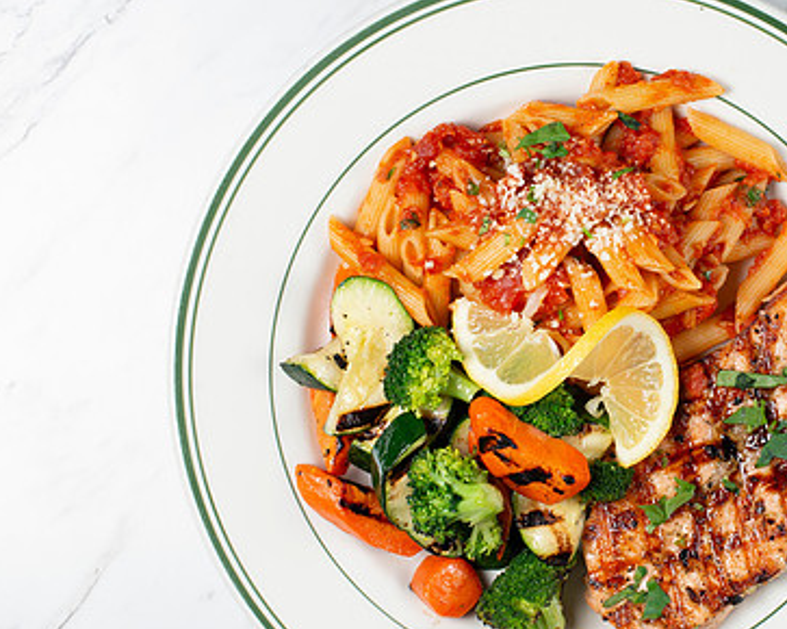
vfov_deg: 15.1
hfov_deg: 18.7
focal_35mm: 102
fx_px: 2375
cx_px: 579
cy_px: 300
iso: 200
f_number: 8
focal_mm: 50
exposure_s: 1/200
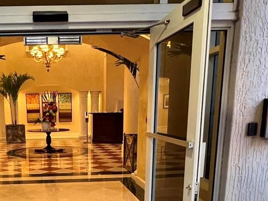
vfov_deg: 37.4
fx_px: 279
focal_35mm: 36
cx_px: 60
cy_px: 175
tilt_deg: -14.0
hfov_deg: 48.9
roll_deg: +1.9
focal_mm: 1.57
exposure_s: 1/60
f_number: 1.8
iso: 500
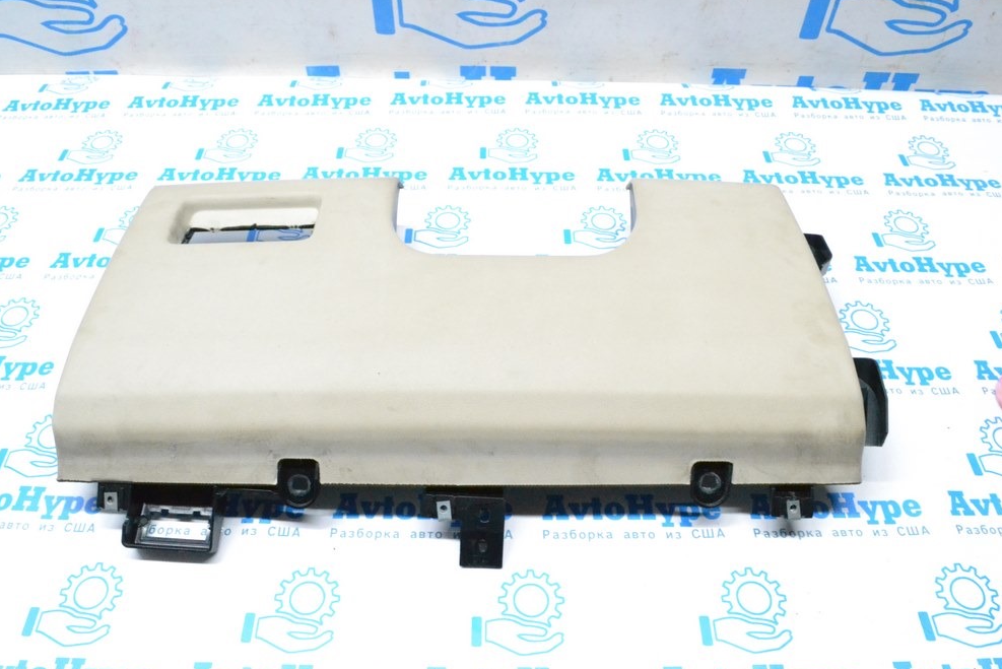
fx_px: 780
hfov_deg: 65.4
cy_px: 341
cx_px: 486
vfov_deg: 46.4
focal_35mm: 28
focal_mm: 18
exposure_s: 1/125
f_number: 10
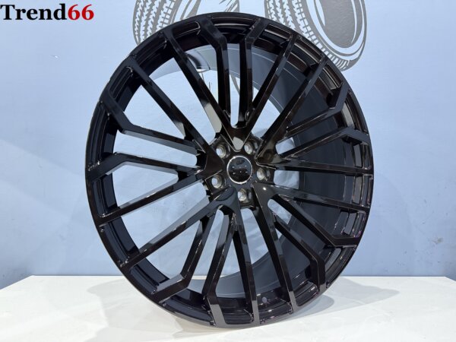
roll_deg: +0.6
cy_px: 171
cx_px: 228
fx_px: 316
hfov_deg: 71.6
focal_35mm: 24
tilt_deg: +2.0
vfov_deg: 56.8
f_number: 1.78
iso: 1000
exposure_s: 1/25
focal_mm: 6.76
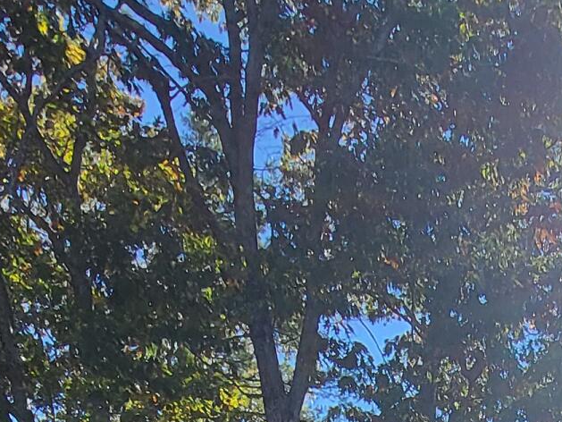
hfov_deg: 29.1
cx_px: 568
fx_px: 1007
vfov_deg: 15.3
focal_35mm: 62
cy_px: 976
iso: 32
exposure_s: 1/912
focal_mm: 1.74
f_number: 2.2
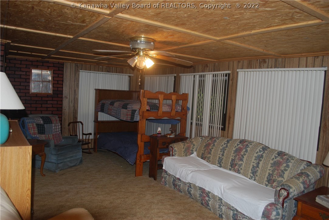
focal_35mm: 27
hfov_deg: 67.3
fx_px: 247
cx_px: 164
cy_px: 110
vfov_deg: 48.0
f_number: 3.5
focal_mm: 18
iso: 200
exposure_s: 1/60
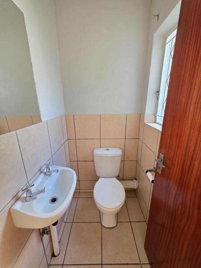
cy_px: 134
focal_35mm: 13
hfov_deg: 89.9
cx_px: 100
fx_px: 101
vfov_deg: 106.2
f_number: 1.9
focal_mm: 2.2
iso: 250
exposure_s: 1/50
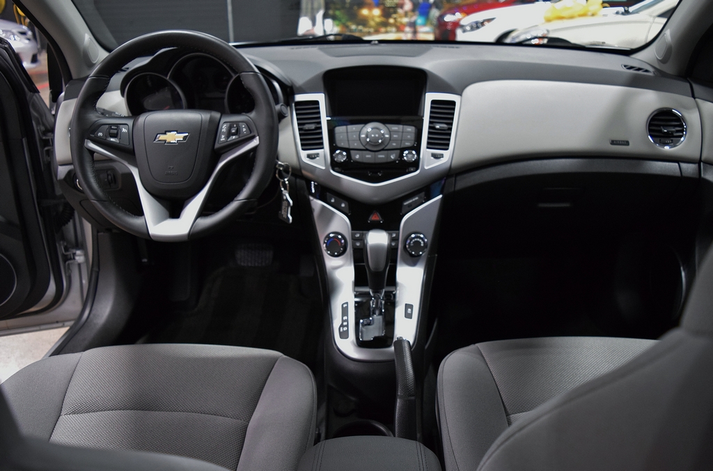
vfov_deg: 47.6
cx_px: 356
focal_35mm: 27
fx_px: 533
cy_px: 236
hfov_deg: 67.5
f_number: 3.5
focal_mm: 18
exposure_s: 1/60
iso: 3600
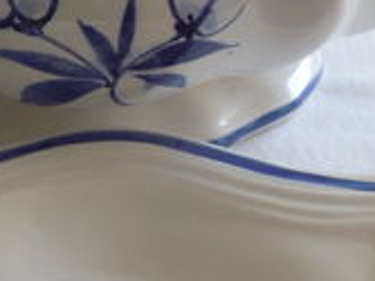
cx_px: 83
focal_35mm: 168
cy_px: 229
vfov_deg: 8.8
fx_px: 1819
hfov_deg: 11.7
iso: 100
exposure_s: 1/40
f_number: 2.7
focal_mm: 5
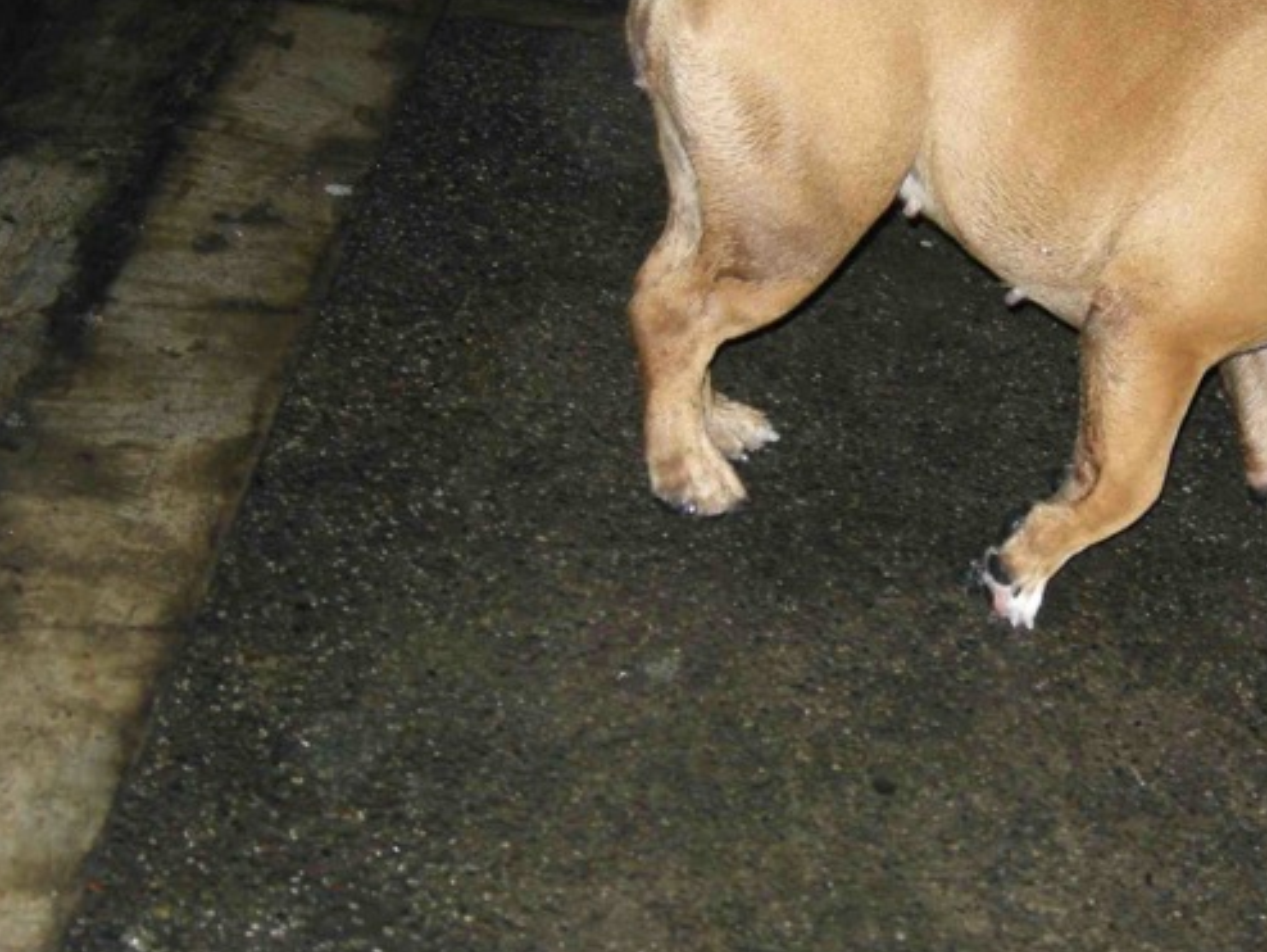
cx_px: 1018
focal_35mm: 85
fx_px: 3113
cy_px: 444
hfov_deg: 22.7
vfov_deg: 17.4
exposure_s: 1/60
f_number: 2.7
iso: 100
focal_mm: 7.5
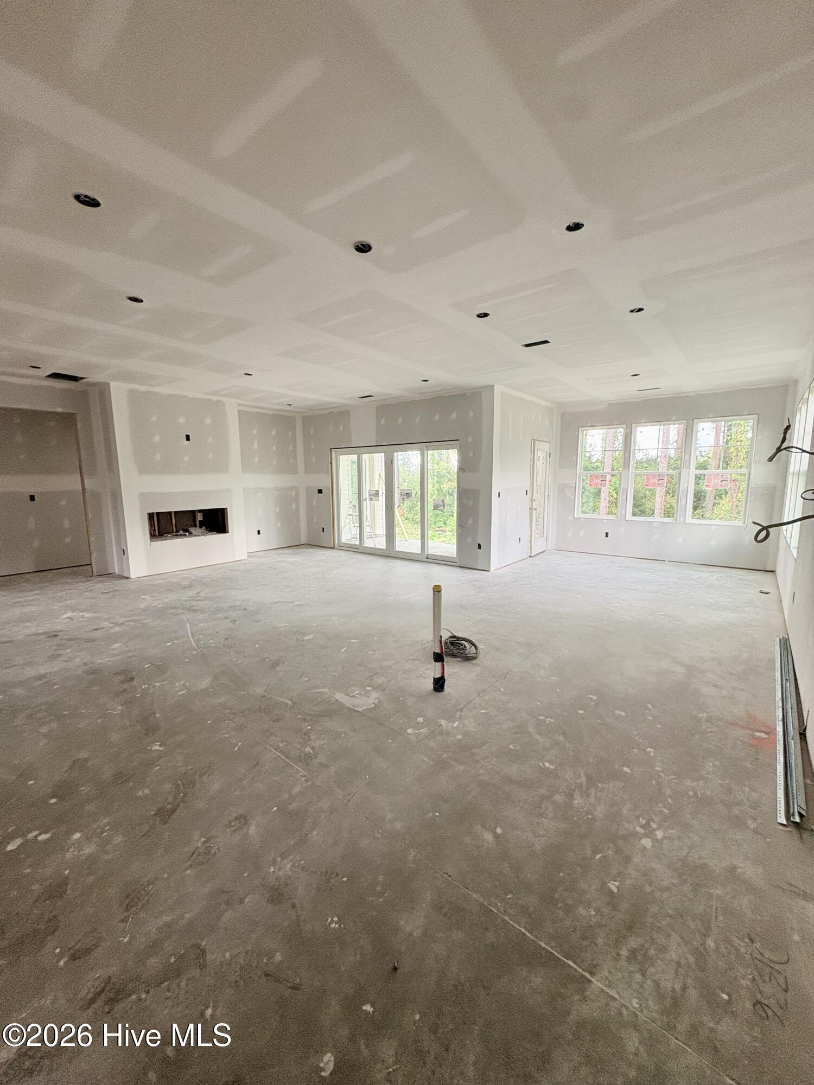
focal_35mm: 14
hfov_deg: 85.7
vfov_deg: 102.1
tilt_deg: -8.8
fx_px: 439
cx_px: 407
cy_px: 542
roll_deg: +0.6
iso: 160
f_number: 2.2
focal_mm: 2.22
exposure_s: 1/99
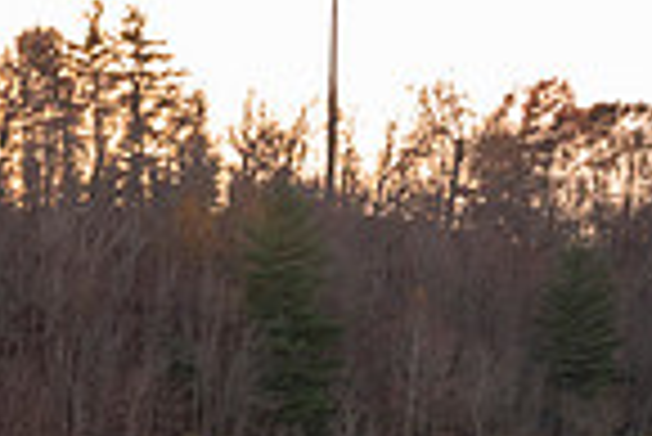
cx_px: -607
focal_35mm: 200
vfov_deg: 6.8
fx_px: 3626
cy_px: 679
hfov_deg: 9.6
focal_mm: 50
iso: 2000
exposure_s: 1/2000
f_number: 4
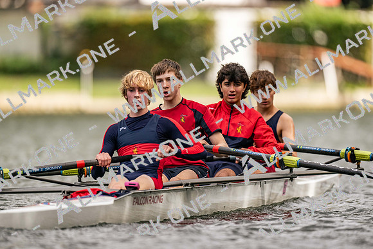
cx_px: 186
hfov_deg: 3.4
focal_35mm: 600
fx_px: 6218
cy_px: 124
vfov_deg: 2.3
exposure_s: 1/2500
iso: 360
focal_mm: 600
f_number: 4
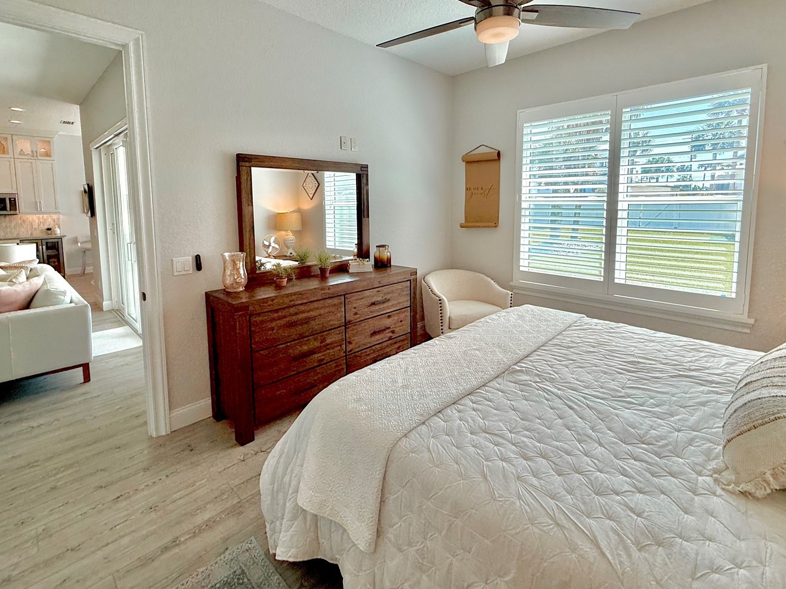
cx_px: 401
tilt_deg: -5.0
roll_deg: -0.4
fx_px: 386
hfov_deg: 91.0
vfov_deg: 73.9
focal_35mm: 17
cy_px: 237
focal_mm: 2.22
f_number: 2.2
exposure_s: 1/192
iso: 64
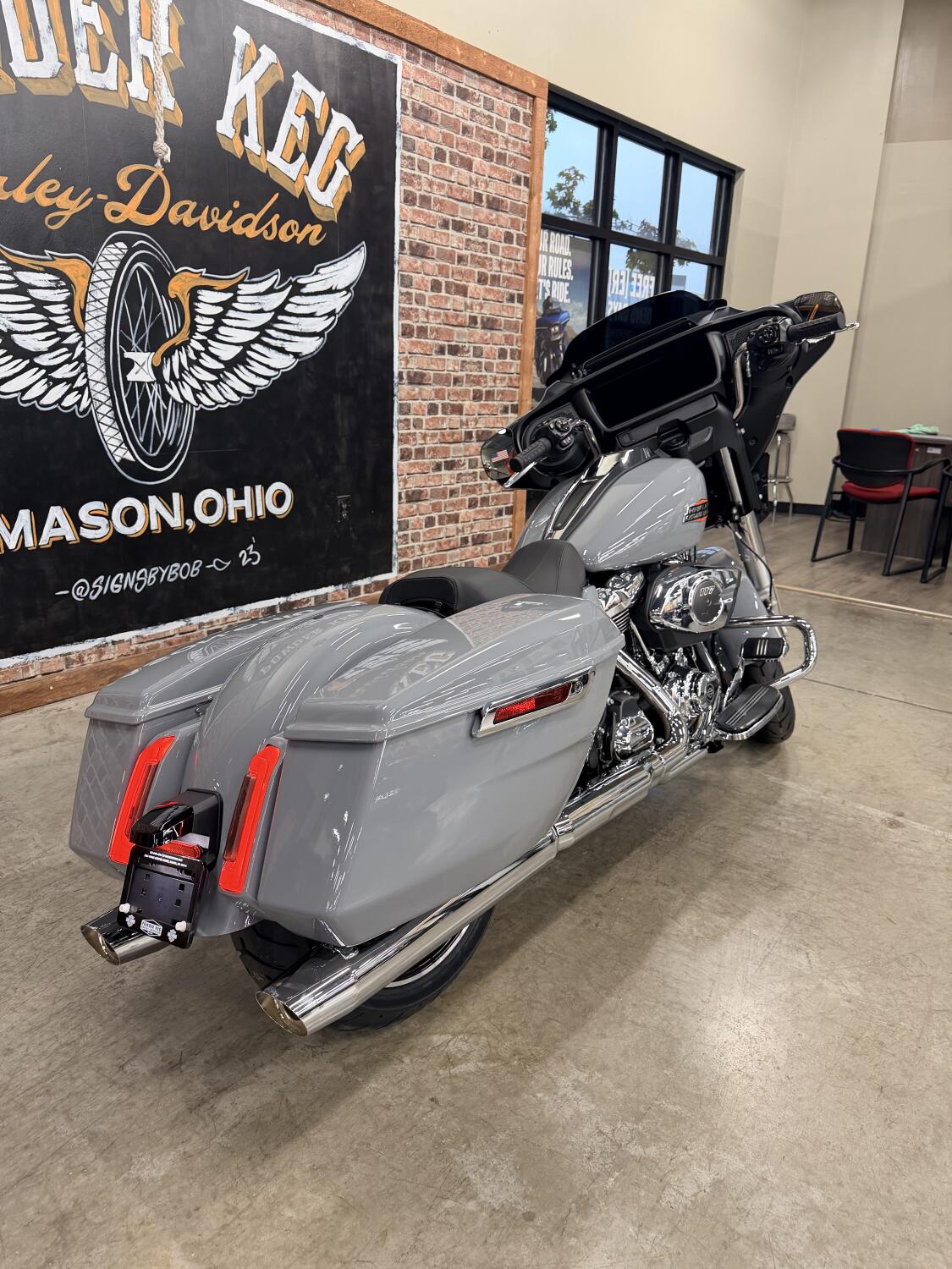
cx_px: 476
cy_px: 634
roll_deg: -3.3
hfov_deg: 56.8
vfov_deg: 71.6
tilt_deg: -17.6
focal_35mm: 24
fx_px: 880
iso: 160
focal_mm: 6.76
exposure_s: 1/60
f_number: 1.78
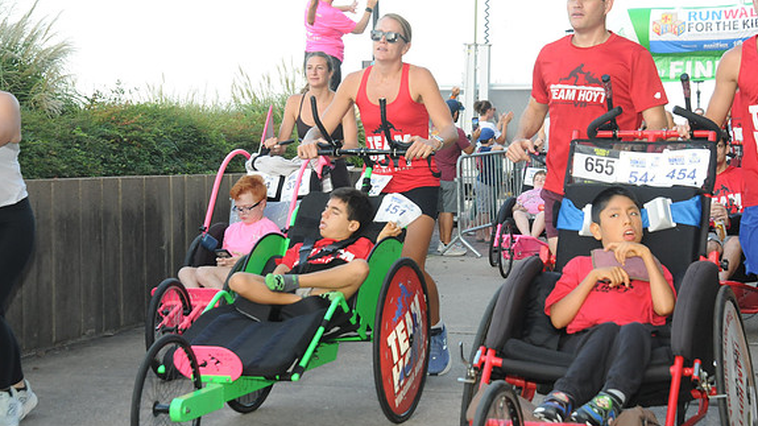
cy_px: 210
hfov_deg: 27.9
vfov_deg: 15.9
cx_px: 380
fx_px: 1527
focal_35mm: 76
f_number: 8
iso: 800
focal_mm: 48
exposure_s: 1/250
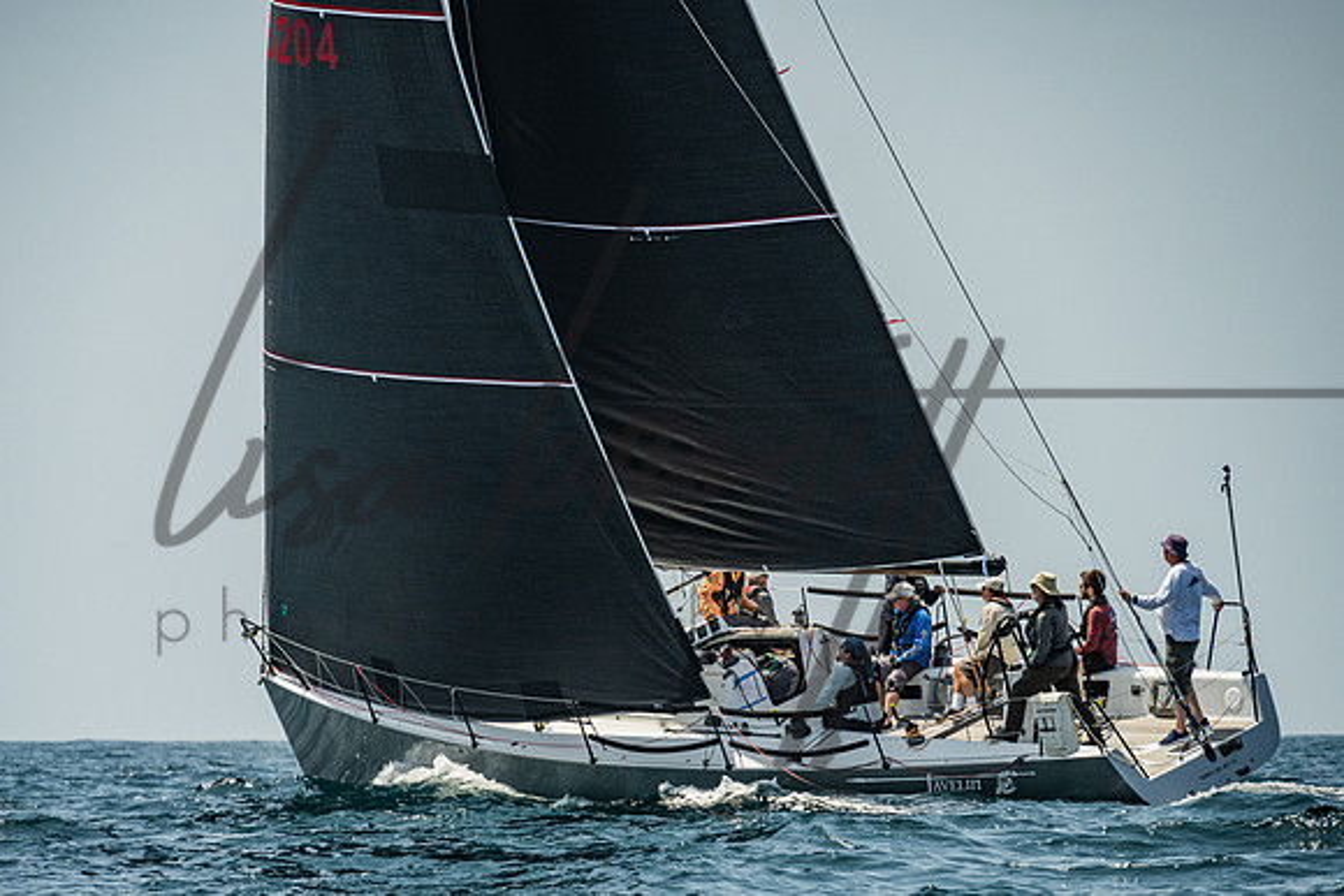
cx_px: 606
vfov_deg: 5.3
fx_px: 9647
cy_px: 579
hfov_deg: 8.0
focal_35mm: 258
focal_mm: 200
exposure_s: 1/1000
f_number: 6.3
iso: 320
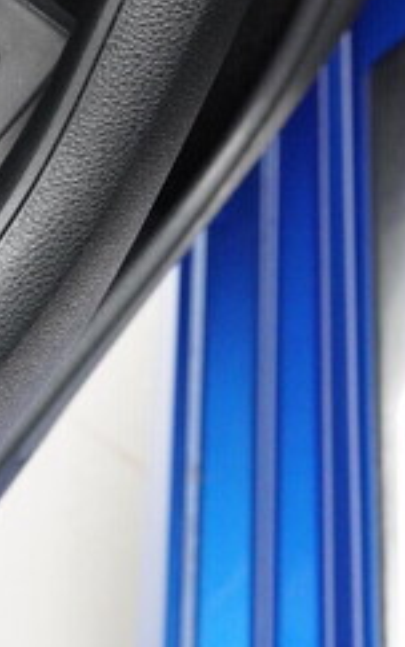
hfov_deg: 14.8
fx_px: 1465
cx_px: -176
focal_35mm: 83
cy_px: 168
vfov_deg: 24.7
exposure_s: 1/160
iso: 5000
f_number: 5.6
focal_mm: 24
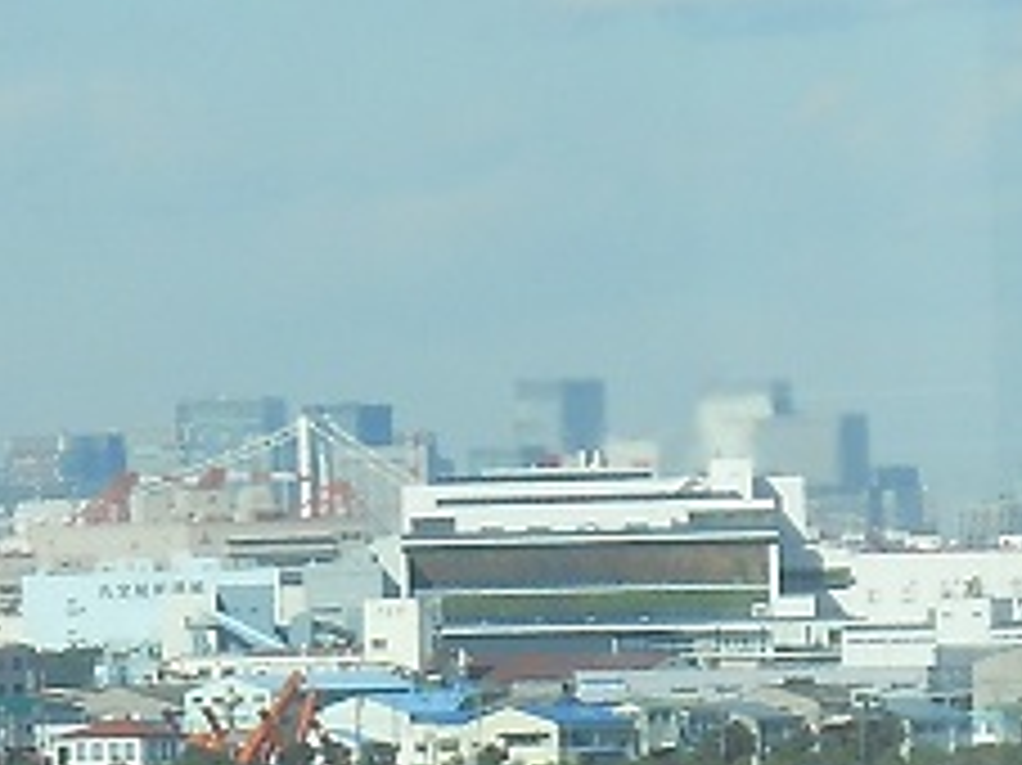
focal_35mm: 654
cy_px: 1220
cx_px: -81
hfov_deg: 3.0
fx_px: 19298
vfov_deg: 2.3
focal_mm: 24.03
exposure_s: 1/250
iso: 80
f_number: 6.7
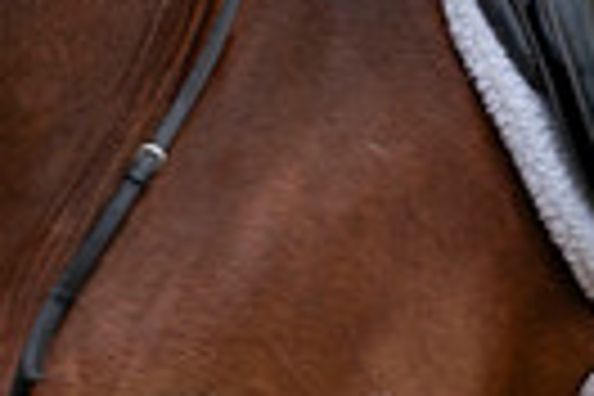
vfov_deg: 1.4
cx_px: -63
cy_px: -457
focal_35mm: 991
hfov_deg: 2.1
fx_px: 16350
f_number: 5.6
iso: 200
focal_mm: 226
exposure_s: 1/250
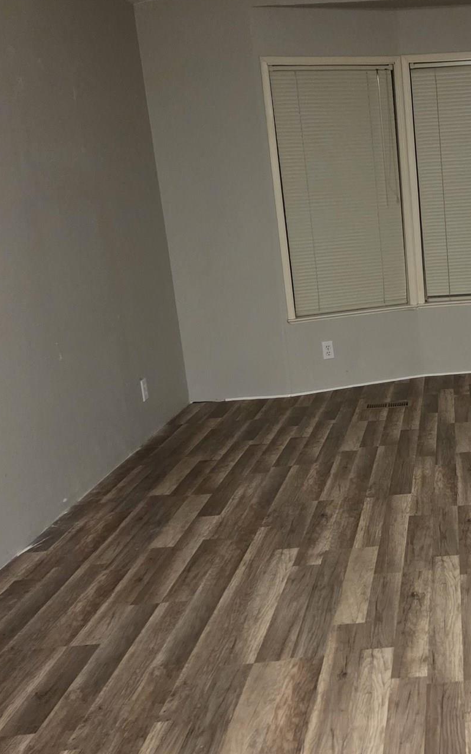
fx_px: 904
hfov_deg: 27.2
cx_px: 493
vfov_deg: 45.2
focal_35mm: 44
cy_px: 407
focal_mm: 5.4
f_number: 1.8
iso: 1600
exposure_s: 1/60
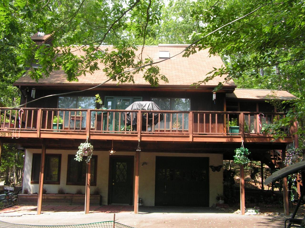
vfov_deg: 37.7
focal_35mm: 38
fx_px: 335
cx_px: 152
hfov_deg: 49.0
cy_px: 114
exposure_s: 1/100
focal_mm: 6.3
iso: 50
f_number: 5
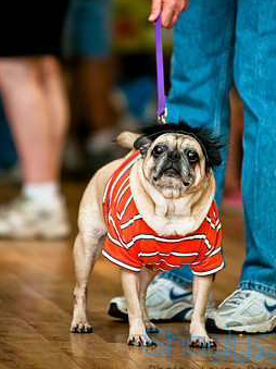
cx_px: 153
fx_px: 4074
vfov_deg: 5.2
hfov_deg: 3.9
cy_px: 152
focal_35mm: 383
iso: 200
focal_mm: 200
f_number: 2.8
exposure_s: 1/200
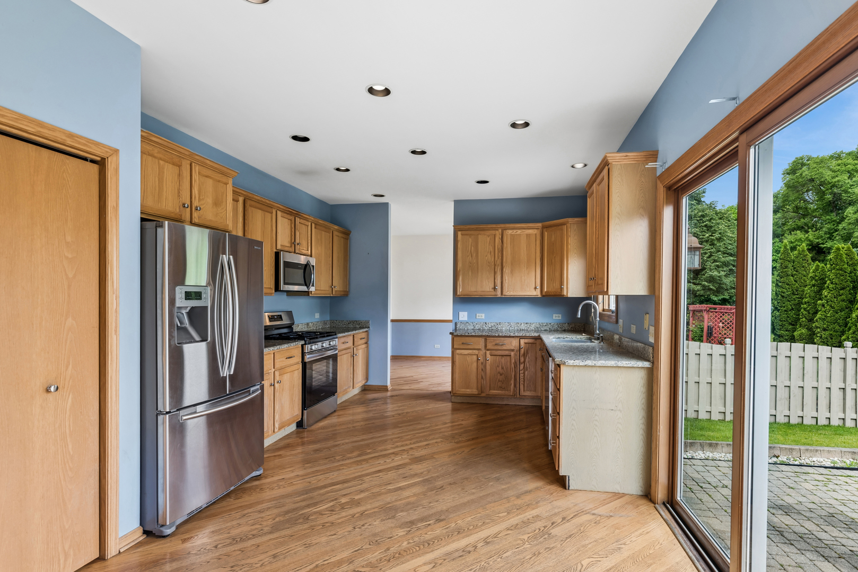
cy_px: 286
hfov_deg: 93.3
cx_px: 429
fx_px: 405
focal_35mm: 17
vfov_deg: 70.5
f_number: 8
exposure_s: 1/25
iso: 200
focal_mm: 17
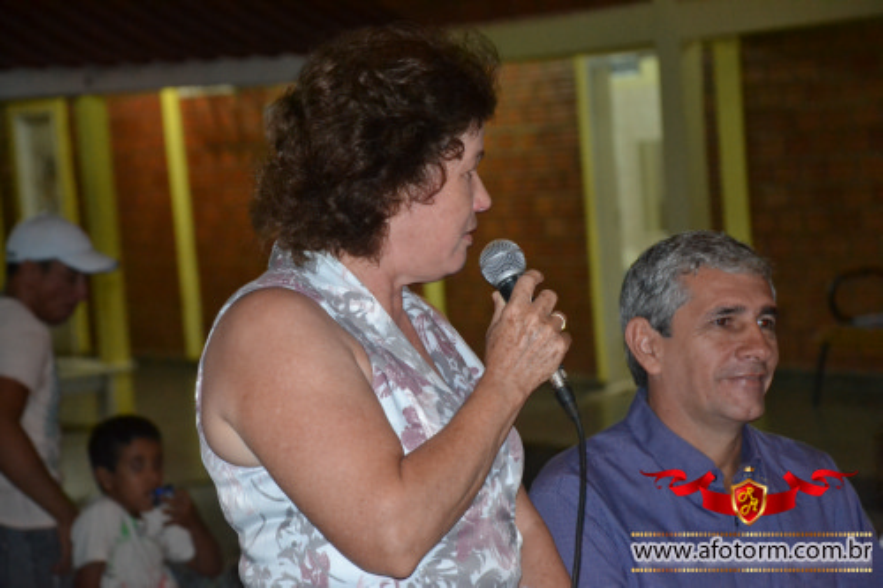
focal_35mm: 135
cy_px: 294
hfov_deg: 15.2
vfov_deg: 10.2
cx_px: 442
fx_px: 3310
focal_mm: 90
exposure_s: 1/60
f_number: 5.6
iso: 3200
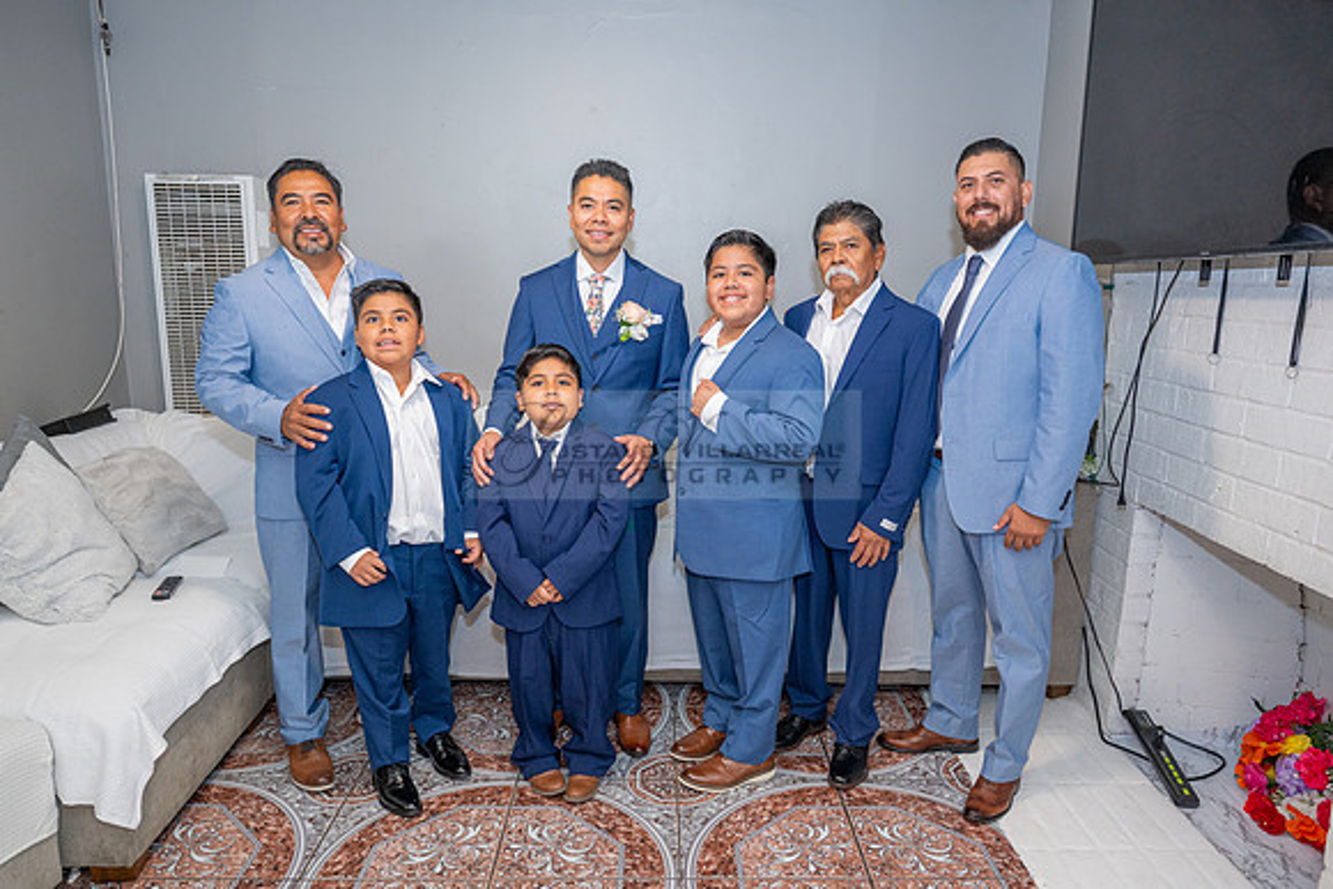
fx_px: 935
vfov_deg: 50.9
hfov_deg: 71.0
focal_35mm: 25
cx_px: 666
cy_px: 467
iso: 640
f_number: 3.2
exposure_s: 1/125
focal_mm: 24
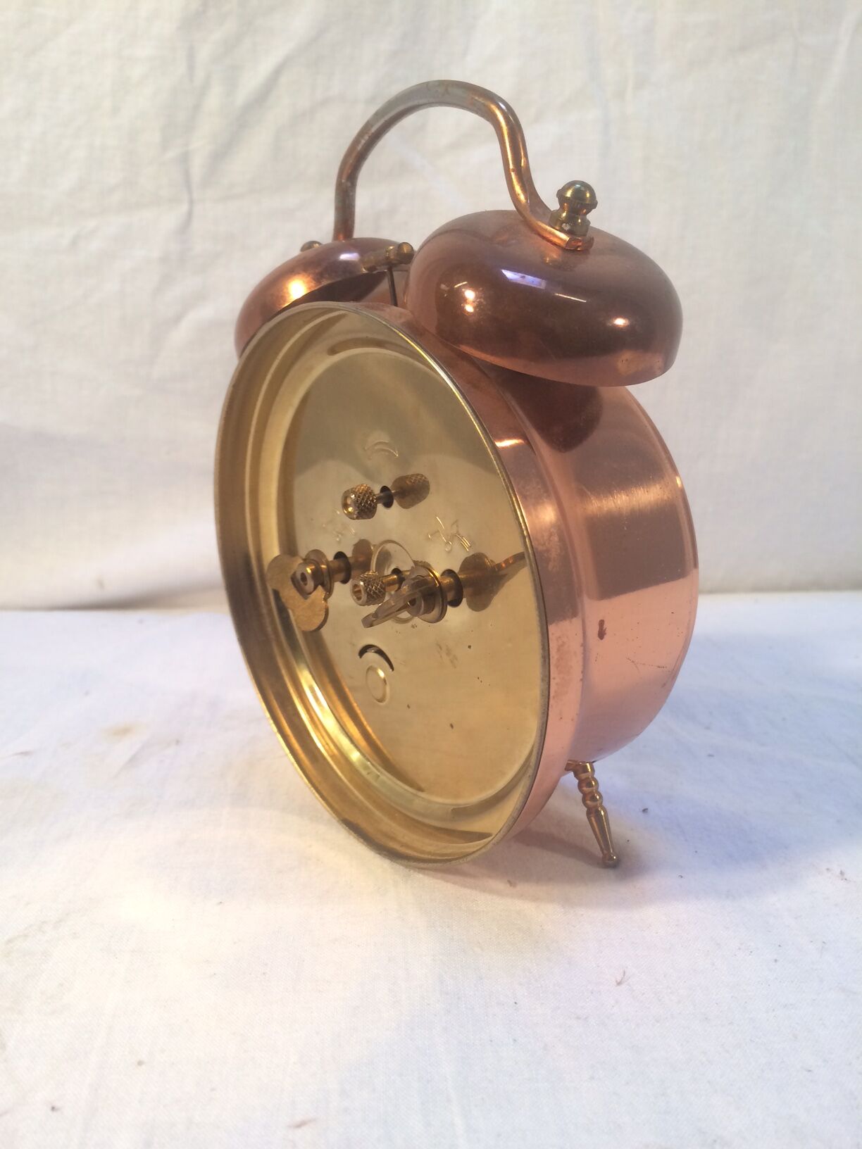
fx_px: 963
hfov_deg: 48.2
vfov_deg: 61.7
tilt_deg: -12.5
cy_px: 574
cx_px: 431
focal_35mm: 29
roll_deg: +2.2
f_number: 2.2
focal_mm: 4.15
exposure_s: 1/33
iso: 50
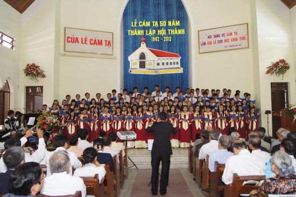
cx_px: 148
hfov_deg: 62.0
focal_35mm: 30
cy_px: 98
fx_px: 247
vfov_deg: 43.6
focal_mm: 20
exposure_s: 1/80
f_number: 4.5
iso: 400
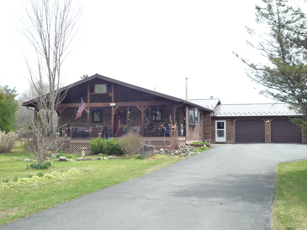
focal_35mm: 44
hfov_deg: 42.9
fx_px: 390
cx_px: 154
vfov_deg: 32.9
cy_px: 115
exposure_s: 1/250
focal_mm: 7.8
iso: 160
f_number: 4.3
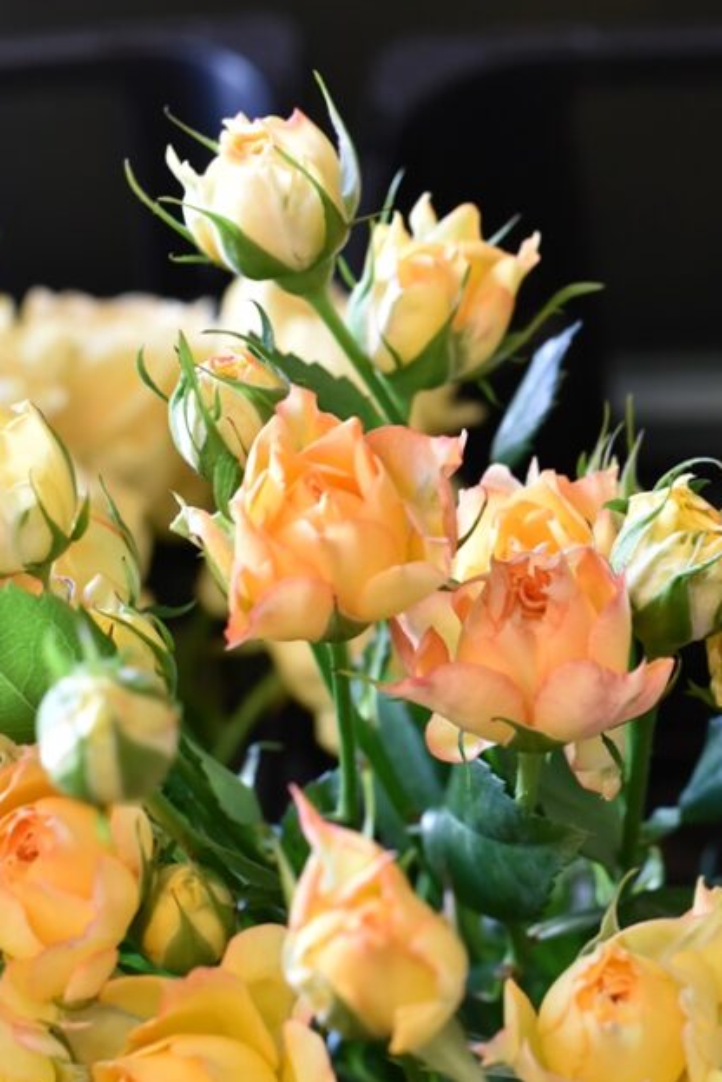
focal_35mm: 82
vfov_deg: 24.7
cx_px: 357
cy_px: 676
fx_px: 2467
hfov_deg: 16.7
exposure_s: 1/40
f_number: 5.6
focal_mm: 50
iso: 2500
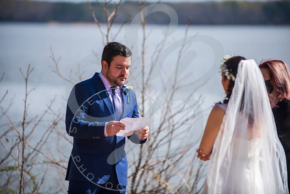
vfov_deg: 6.9
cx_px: 145
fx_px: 1611
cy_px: 97
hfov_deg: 10.3
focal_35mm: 200
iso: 100
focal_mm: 200
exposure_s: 1/1000
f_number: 2.8
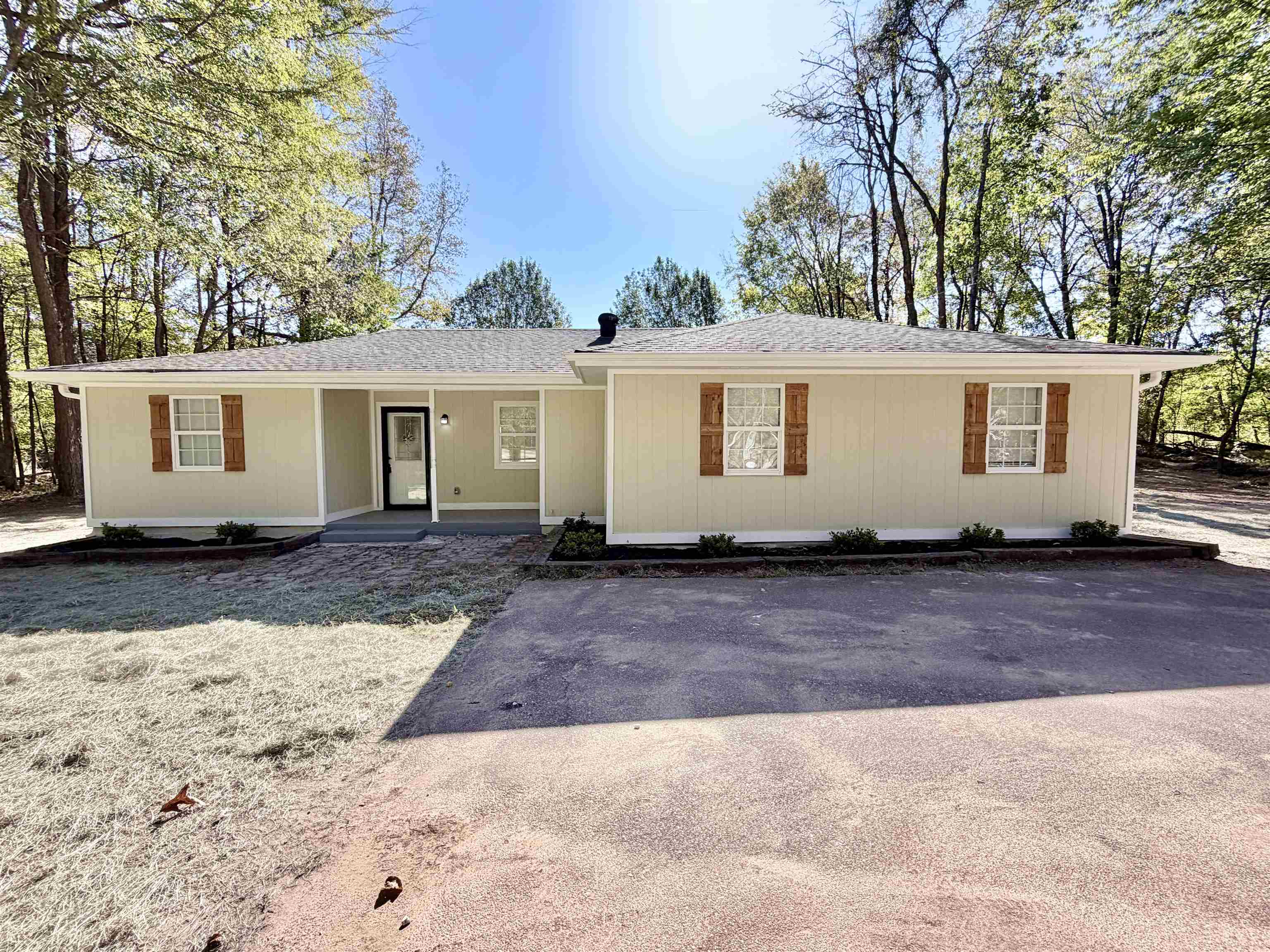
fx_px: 514
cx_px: 635
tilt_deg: -3.1
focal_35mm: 14
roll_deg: +0.3
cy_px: 476
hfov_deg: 102.1
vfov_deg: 85.7
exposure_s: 1/770
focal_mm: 2.22
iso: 40
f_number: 2.2
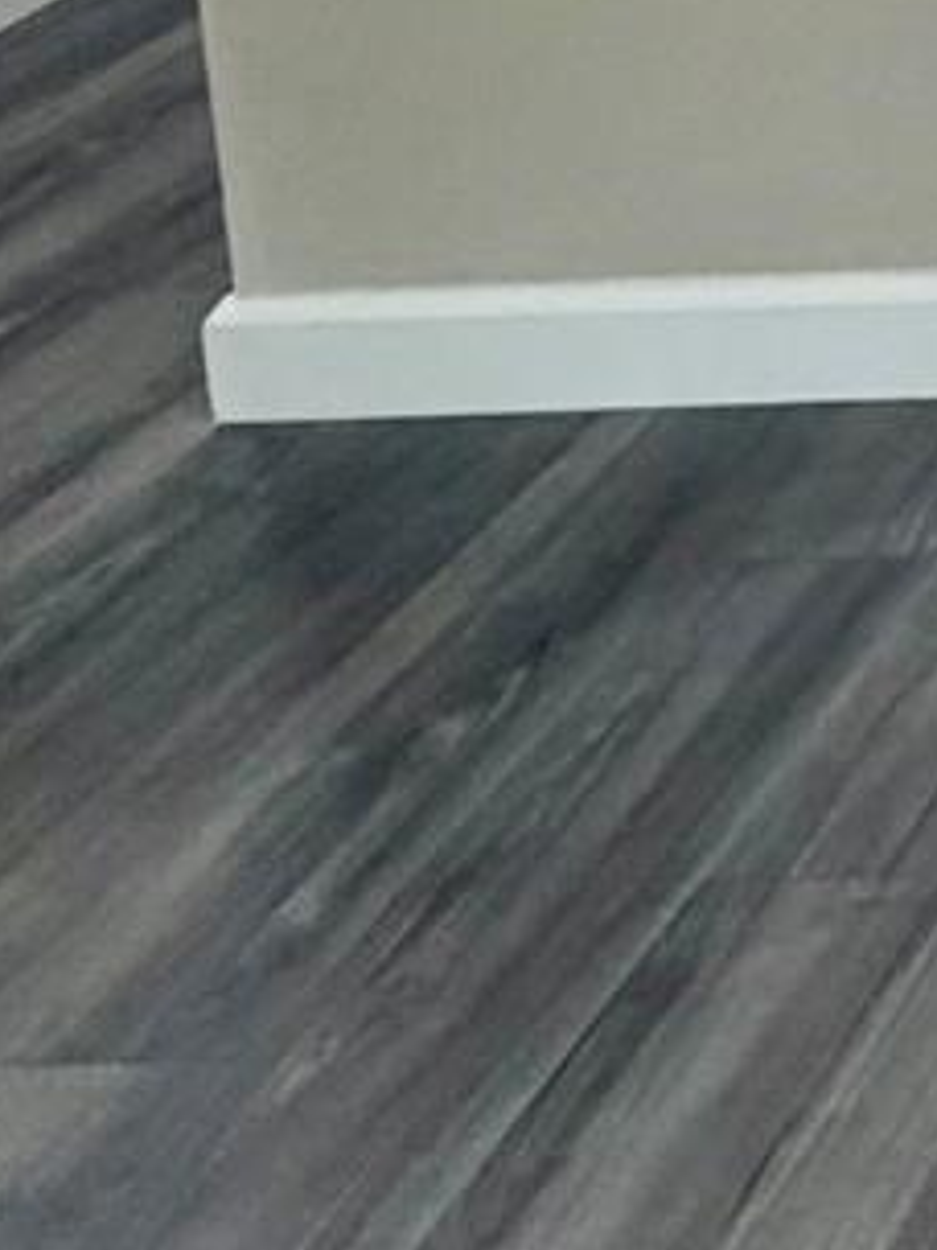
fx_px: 2490
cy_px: -960
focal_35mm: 69
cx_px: 2287
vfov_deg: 20.5
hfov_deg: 14.1
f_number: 2.2
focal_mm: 2.22
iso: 250
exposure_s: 1/121
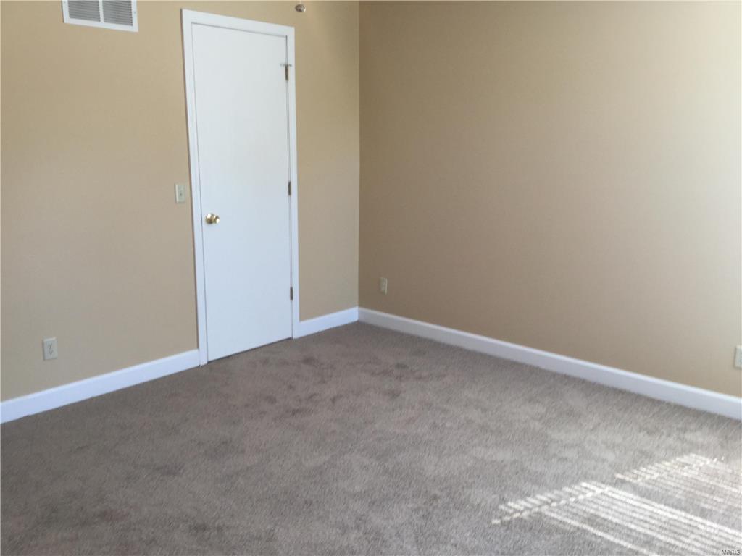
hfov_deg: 58.4
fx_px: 664
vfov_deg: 45.4
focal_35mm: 31
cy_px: 278
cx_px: 371
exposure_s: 1/30
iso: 32
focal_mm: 3.3
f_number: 2.4
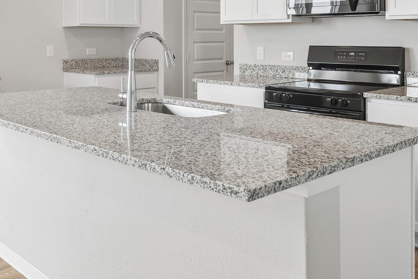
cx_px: 180
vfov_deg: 30.7
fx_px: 488
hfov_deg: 46.3
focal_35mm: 42
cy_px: 36
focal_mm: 16
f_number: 8
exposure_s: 1/50
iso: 400
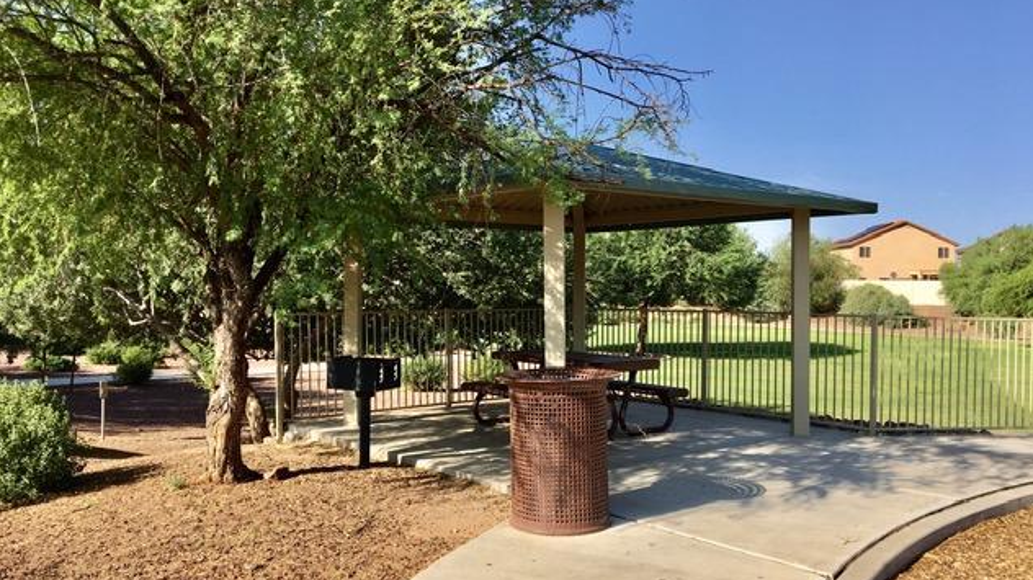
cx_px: 520
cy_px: 302
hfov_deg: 61.0
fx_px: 876
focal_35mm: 32
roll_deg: +0.3
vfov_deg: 36.6
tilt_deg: -1.6
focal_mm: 4.15
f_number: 2.2
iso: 25
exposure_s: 1/1282
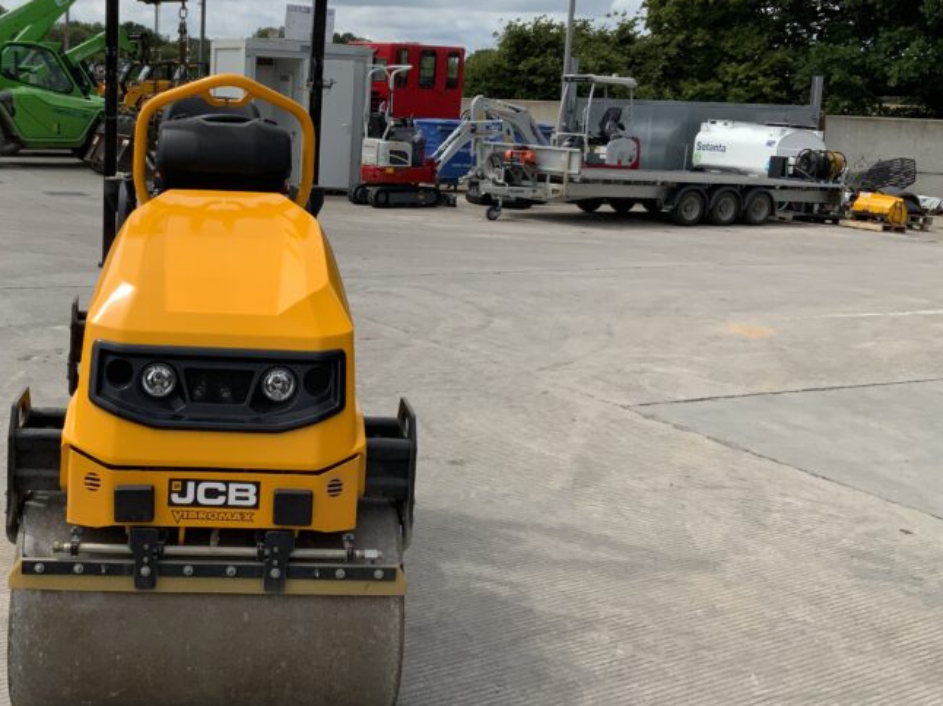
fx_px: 1253
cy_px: 268
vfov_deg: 31.4
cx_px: 314
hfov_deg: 40.7
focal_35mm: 46
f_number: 1.8
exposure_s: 1/2959
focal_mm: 3
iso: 20
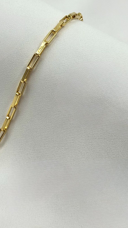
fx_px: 501
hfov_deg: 14.5
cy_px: 67
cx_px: 38
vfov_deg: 25.4
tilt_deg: -45.5
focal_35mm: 83
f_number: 1.78
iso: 64
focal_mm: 6.76
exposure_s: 1/900
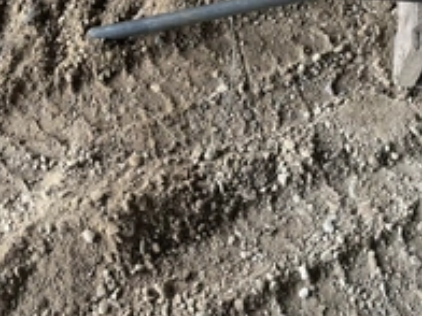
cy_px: 146
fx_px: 597
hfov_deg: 38.1
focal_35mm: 49
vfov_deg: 29.7
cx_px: 114
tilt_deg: -66.8
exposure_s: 1/121
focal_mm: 6.76
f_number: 1.78
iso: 125
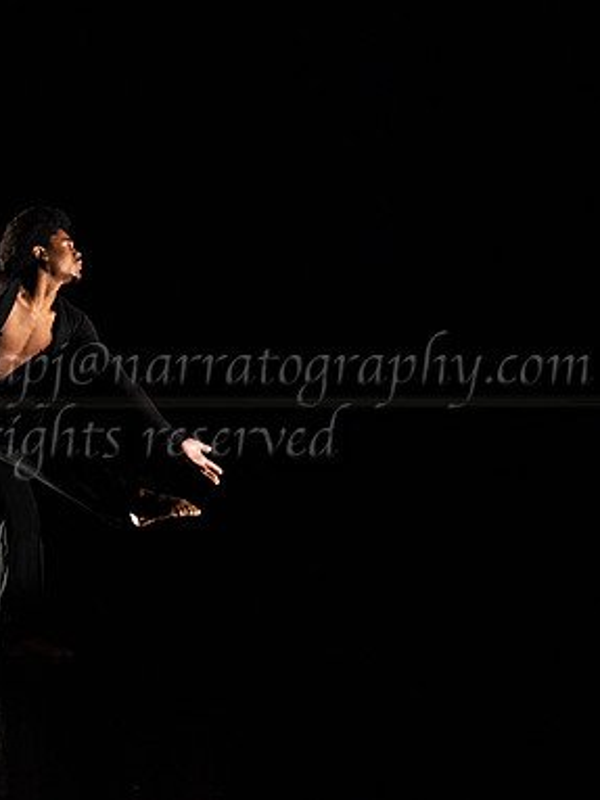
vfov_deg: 11.4
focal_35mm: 173
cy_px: 347
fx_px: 4000
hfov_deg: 8.5
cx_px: 63
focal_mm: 105
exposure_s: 1/500
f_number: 3.2
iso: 5000
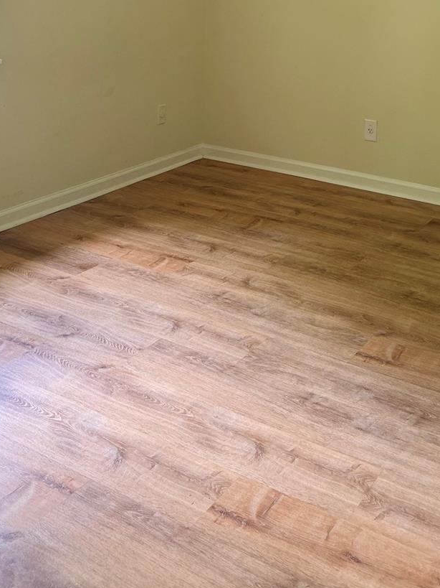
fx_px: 763
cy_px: 45
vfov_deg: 38.8
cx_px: 293
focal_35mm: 45
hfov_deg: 31.9
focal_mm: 6.76
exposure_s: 1/110
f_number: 1.78
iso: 200
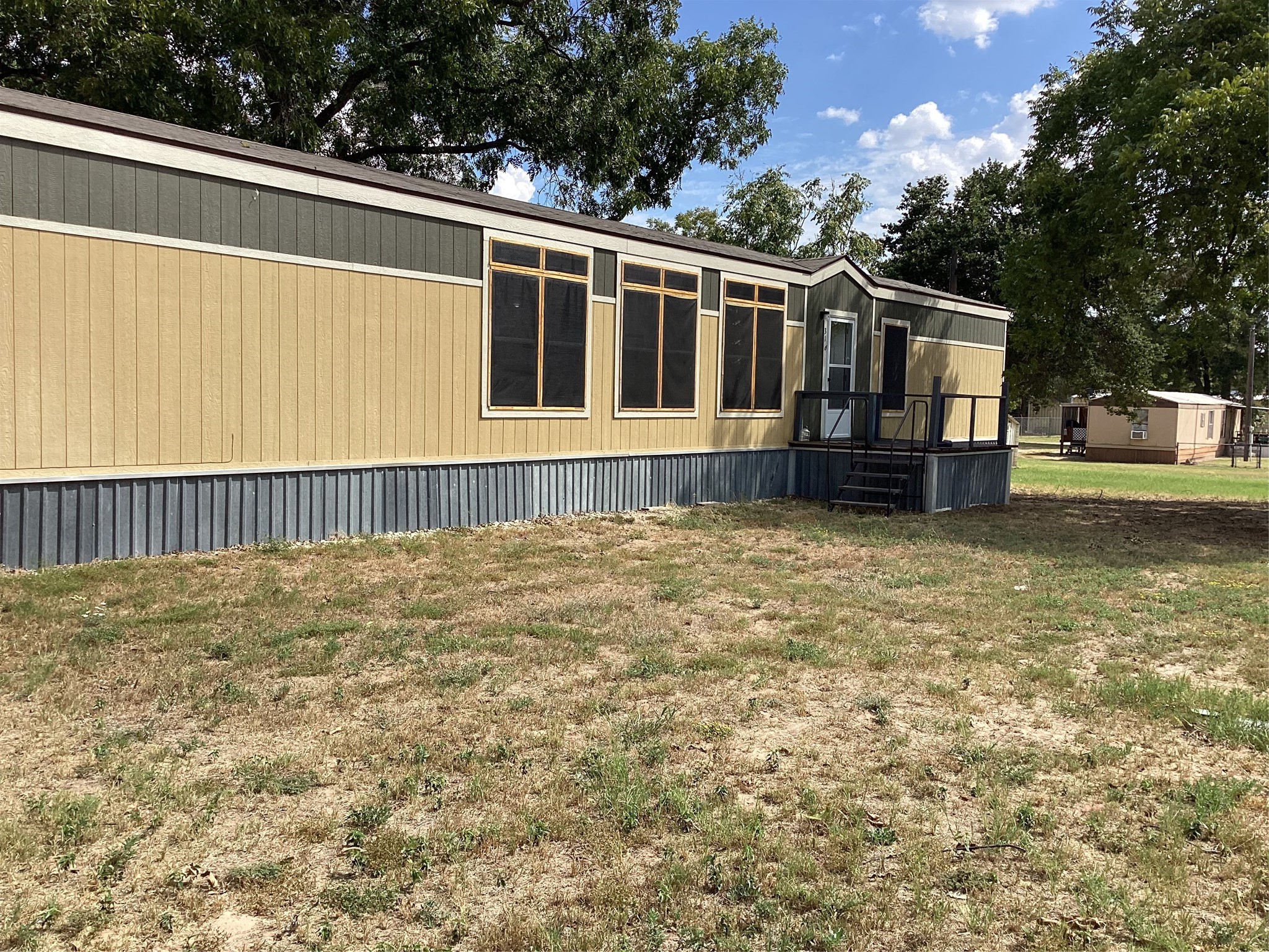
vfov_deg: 45.4
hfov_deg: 58.4
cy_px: 476
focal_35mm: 31
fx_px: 1136
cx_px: 634
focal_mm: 3.3
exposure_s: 1/1199
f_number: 2.4
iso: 25
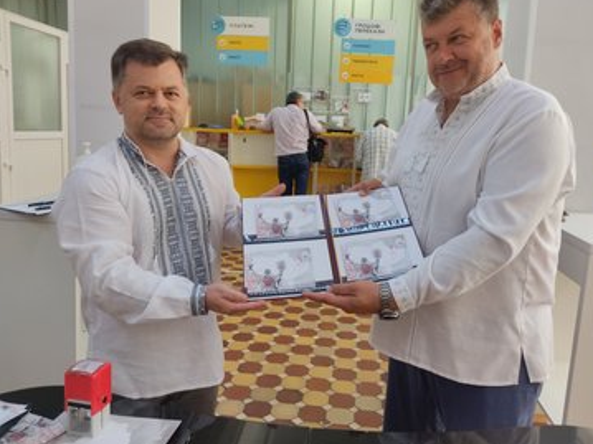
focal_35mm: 29
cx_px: 315
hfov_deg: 61.6
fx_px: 497
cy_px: 201
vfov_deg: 48.1
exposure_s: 1/33
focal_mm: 4.74
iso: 268
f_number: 1.79
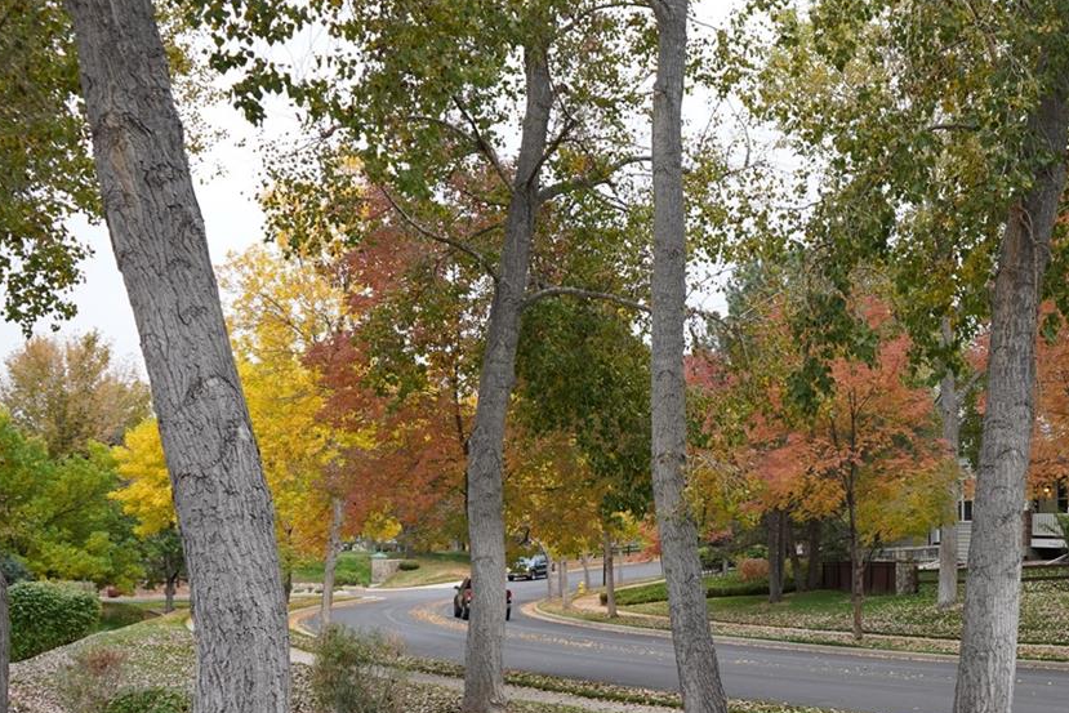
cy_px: 445
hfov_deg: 35.7
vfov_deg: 25.0
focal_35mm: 54
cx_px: 851
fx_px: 1604
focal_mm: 28
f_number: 4
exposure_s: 1/160
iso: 400
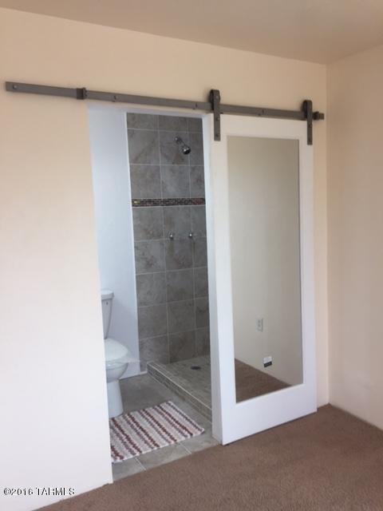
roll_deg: +3.7
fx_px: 428
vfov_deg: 61.7
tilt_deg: -7.4
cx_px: 192
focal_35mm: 29
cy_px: 256
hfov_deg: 48.2
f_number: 2.2
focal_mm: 4.15
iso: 32
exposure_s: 1/60
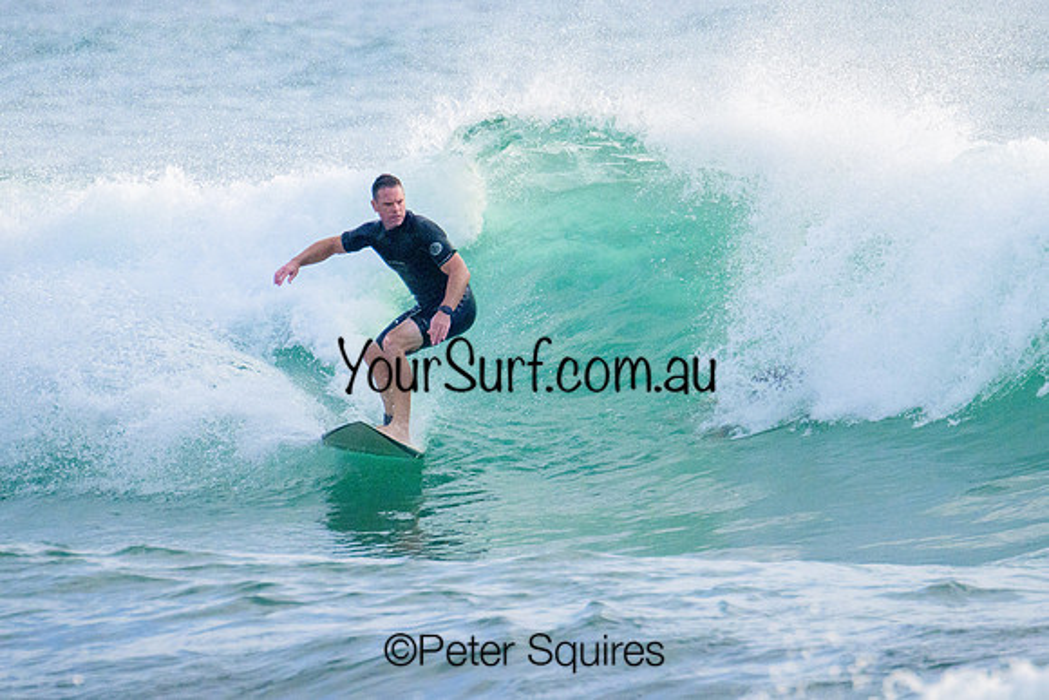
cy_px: 319
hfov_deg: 1.9
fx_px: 31935
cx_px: 478
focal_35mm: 1096
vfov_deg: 1.3
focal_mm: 800
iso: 2800
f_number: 13
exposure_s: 1/2000
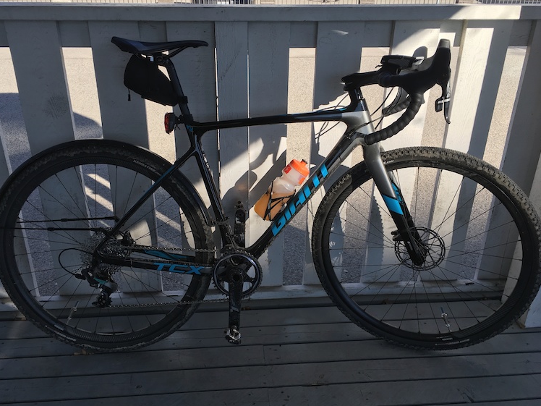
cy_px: 203
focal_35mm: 31
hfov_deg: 58.3
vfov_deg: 45.4
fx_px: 484
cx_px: 262
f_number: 2.2
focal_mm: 4.15
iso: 25
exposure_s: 1/610
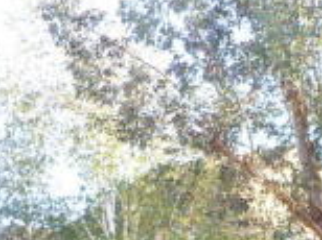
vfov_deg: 12.7
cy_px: 429
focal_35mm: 106
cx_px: 463
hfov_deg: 17.0
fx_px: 984
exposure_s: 1/30
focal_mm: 5
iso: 80
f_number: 3.3
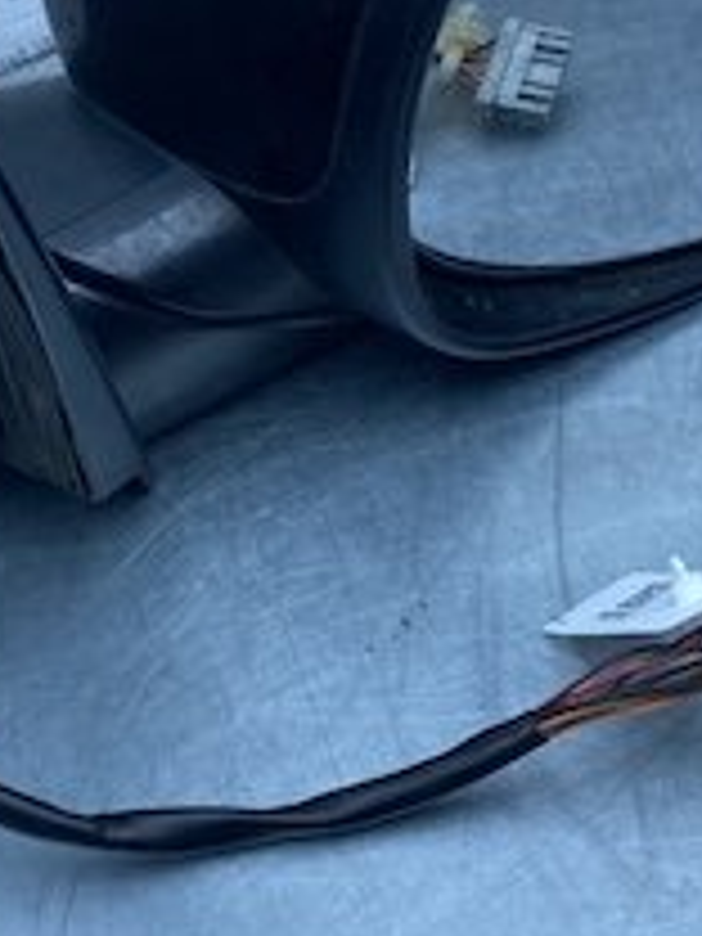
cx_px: 292
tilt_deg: -45.3
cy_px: 346
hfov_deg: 18.4
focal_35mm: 80
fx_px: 2163
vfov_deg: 24.3
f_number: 1.8
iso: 32
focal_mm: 4.25
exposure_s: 1/805
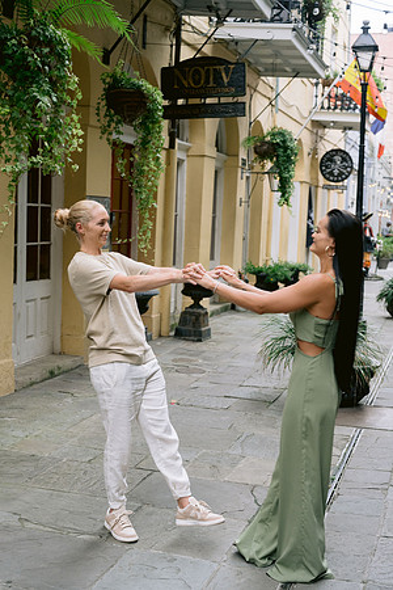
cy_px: 295
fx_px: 819
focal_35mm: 50
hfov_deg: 27.0
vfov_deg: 39.6
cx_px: 196
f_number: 4
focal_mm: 50
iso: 640
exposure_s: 1/160
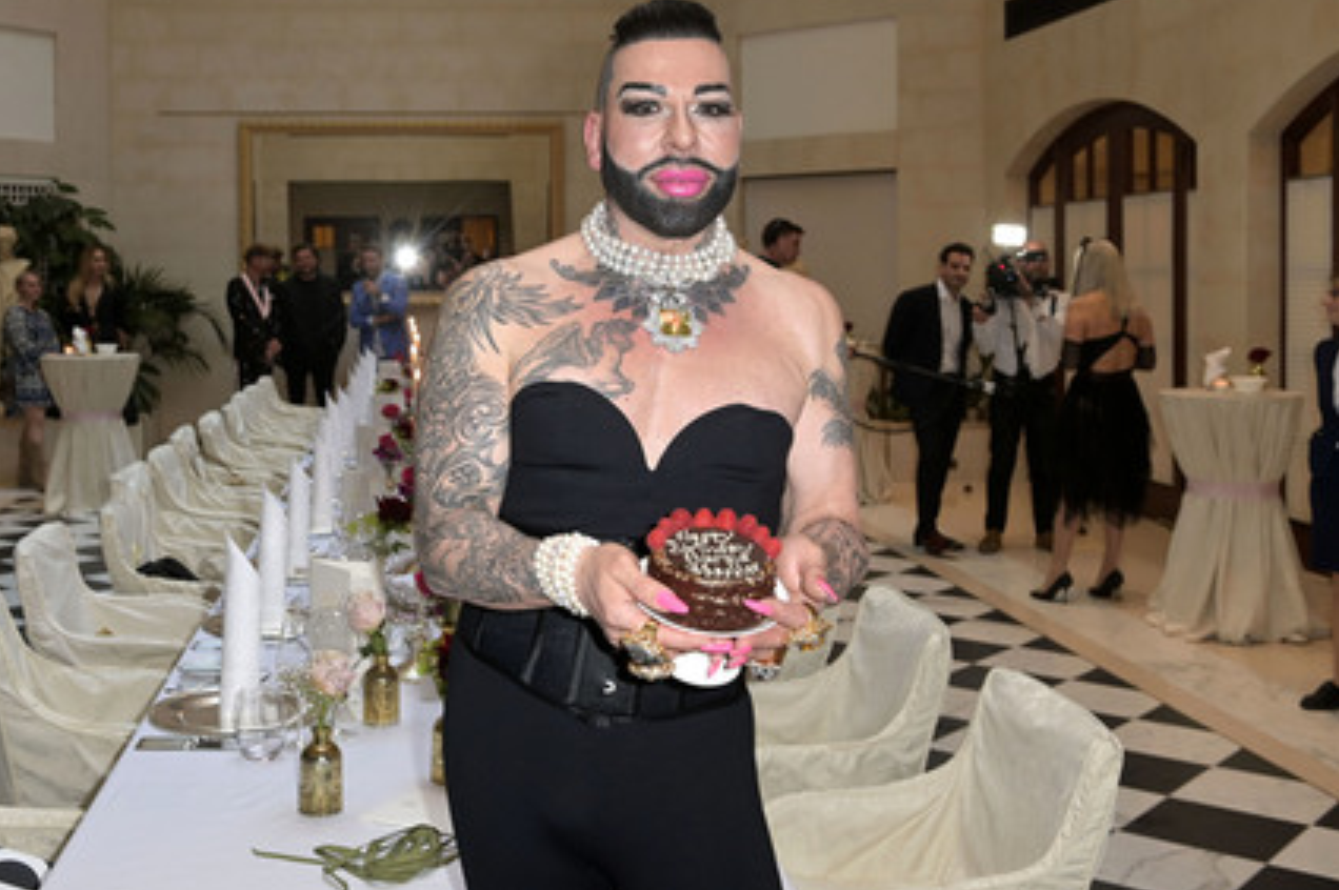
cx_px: 655
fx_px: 1264
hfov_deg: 55.8
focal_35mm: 34
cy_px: 426
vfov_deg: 38.8
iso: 2000
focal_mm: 32
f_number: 5.6
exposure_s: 1/50
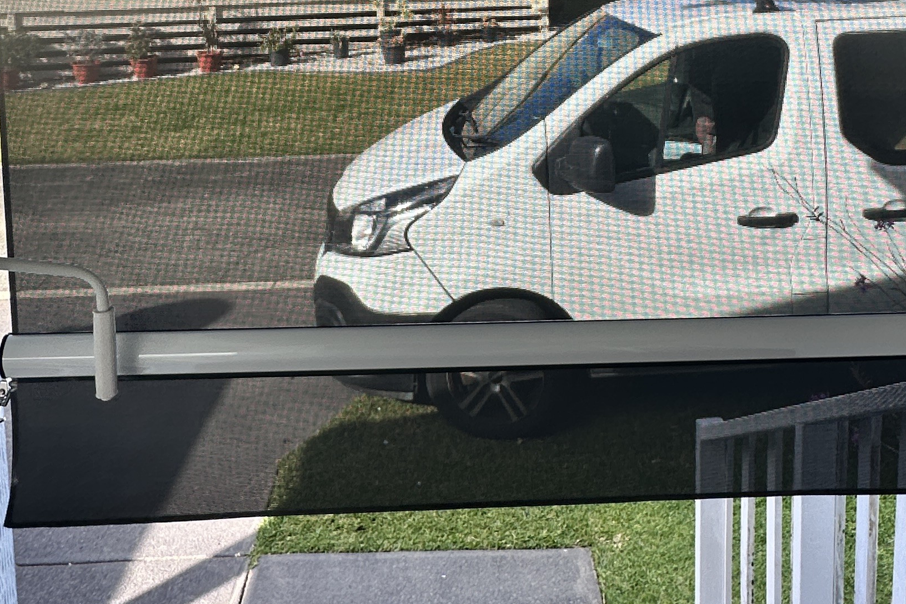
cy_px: 18
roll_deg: -0.3
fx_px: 906
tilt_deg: -5.0
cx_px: 479
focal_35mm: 36
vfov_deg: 34.0
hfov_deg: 53.1
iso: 40
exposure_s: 1/276
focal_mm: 2.22
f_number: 2.2
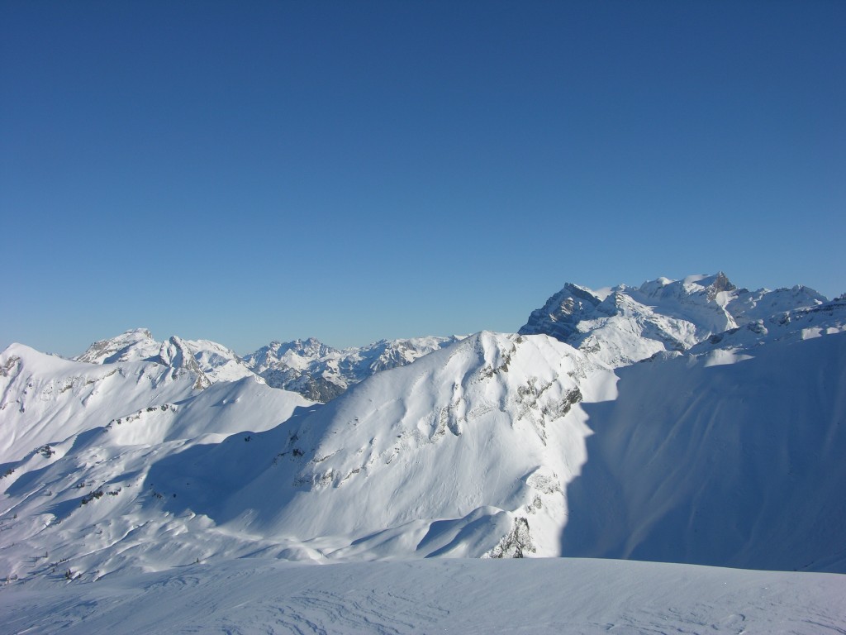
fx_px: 855
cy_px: 318
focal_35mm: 35
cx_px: 423
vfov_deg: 40.7
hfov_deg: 52.6
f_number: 7.1
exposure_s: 1/413
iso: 50
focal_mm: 8.9
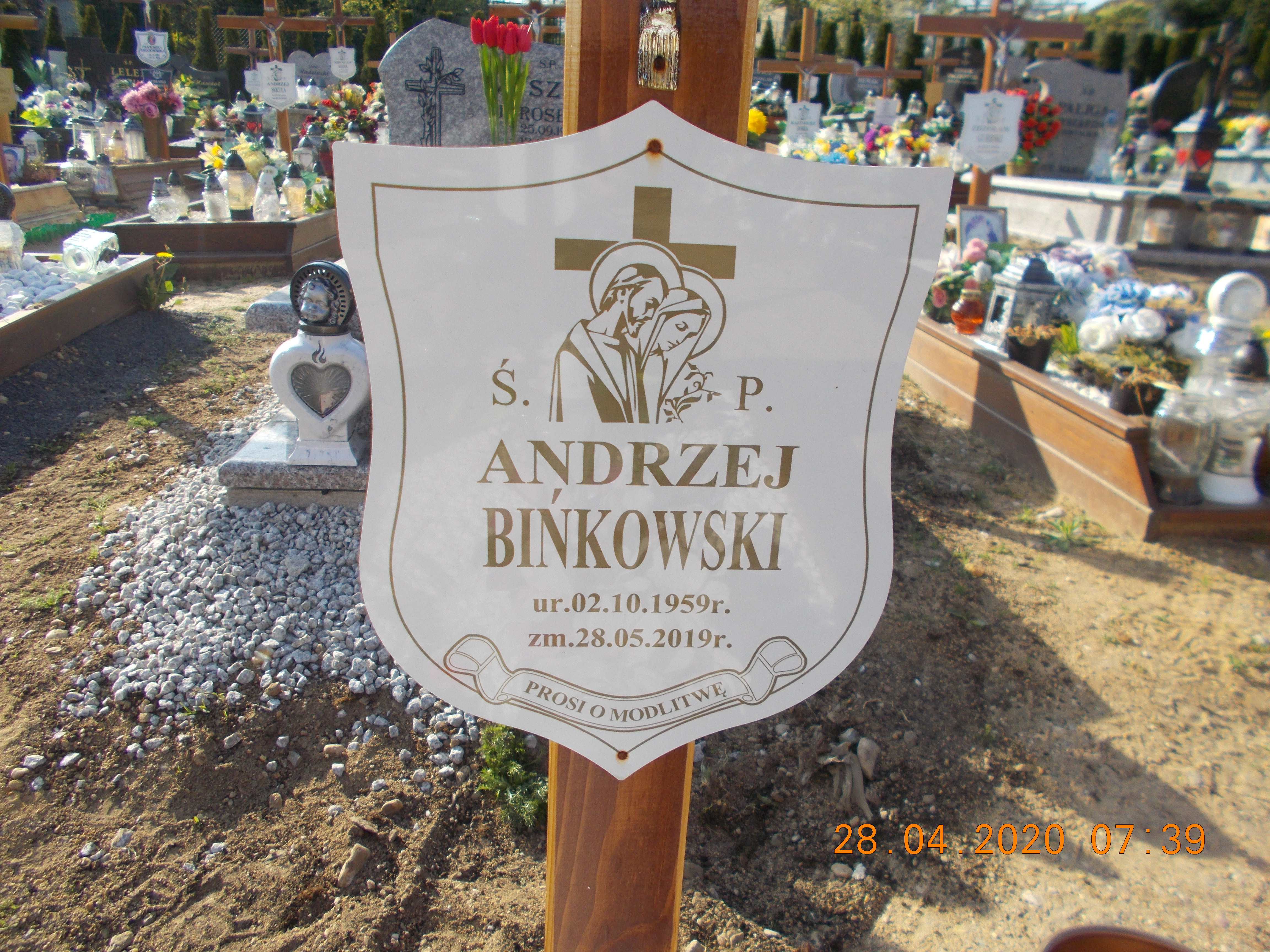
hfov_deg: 67.3
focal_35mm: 26
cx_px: 635
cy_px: 476
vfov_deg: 53.1
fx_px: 954
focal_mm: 4.6
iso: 80
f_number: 8
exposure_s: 1/100
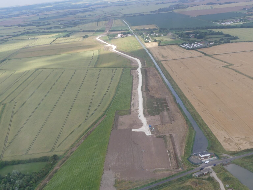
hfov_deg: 38.2
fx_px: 365
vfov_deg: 29.1
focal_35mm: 50
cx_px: 126
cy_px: 95
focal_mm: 9.1
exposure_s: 1/500
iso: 100
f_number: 4
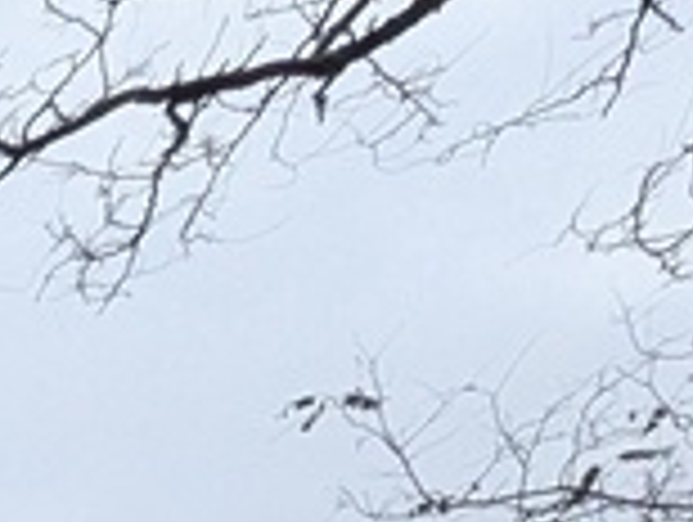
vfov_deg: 11.0
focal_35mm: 90
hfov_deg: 12.1
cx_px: -1289
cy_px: 1552
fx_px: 1805
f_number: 2.2
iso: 50
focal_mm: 1.95
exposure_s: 1/835
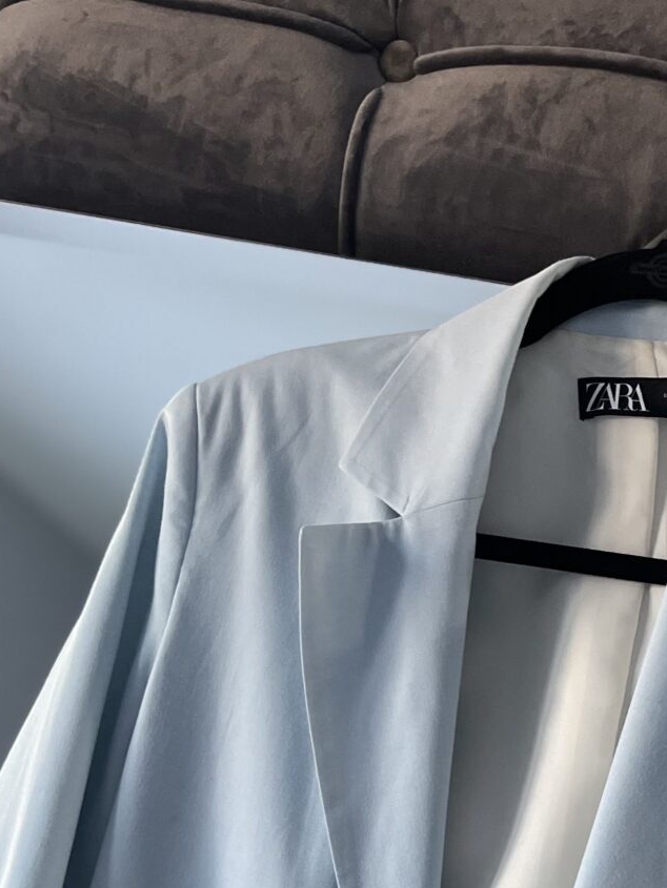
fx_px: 1618
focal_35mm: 63
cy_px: 1009
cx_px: 550
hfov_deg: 22.9
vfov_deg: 27.7
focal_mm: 5.1
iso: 200
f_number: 1.6
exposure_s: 1/60
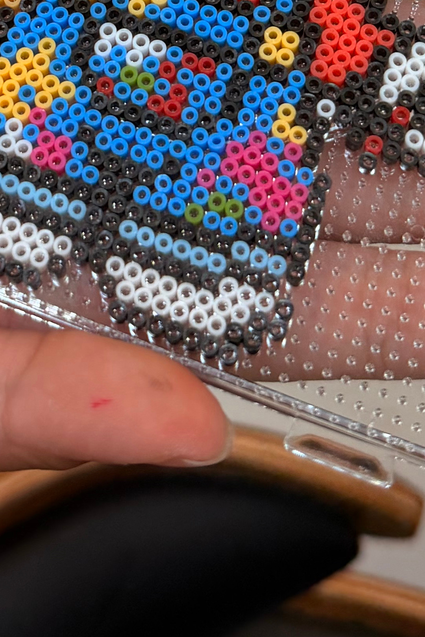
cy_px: -264
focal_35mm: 88
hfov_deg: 15.5
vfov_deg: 20.4
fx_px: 1558
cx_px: 126
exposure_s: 1/100
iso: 125
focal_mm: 6.76
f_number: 1.78
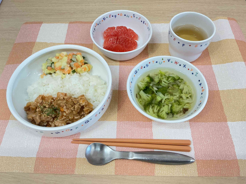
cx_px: 123
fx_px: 206
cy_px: 92
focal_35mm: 29
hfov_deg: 61.7
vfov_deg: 48.2
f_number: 1.8
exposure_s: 1/60
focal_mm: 3
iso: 200
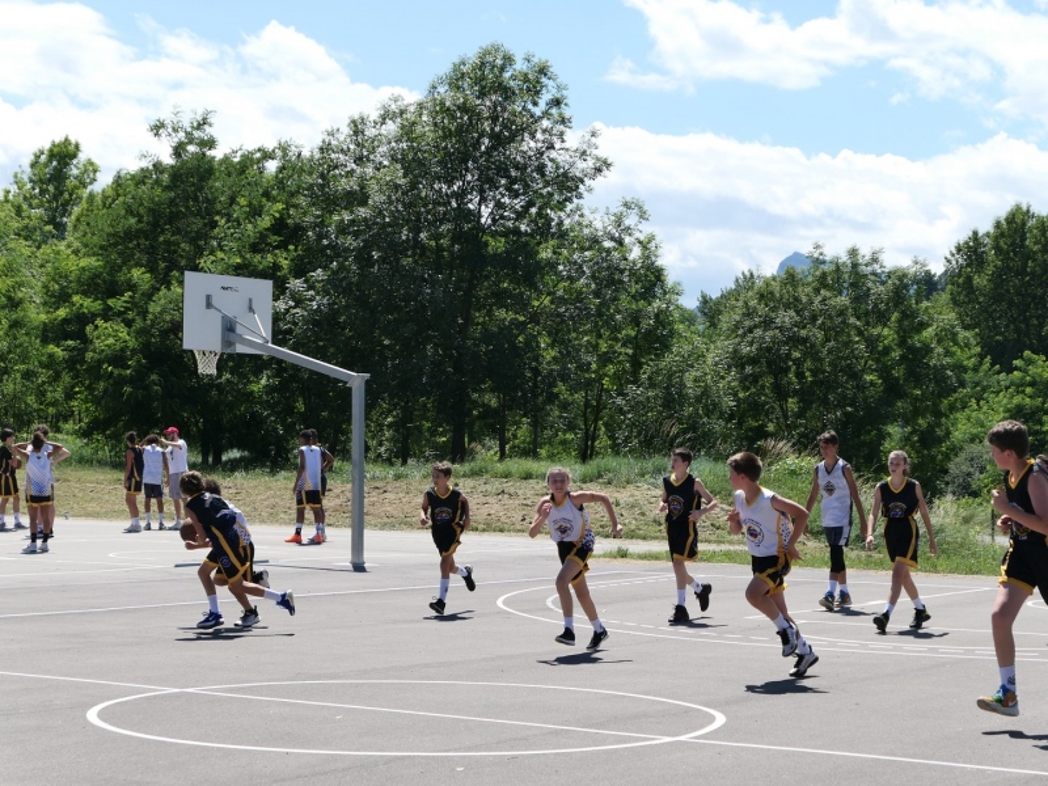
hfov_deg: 25.7
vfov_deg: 19.4
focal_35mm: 76
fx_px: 2301
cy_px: 393
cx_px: 524
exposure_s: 1/1600
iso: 125
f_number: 3.2
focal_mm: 25.8
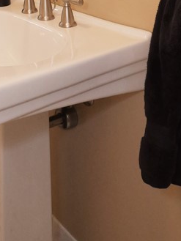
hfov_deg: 26.0
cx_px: 59
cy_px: -86
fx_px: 390
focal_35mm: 56
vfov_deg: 27.5
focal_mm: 9
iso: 2500
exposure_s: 1/60
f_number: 7.1
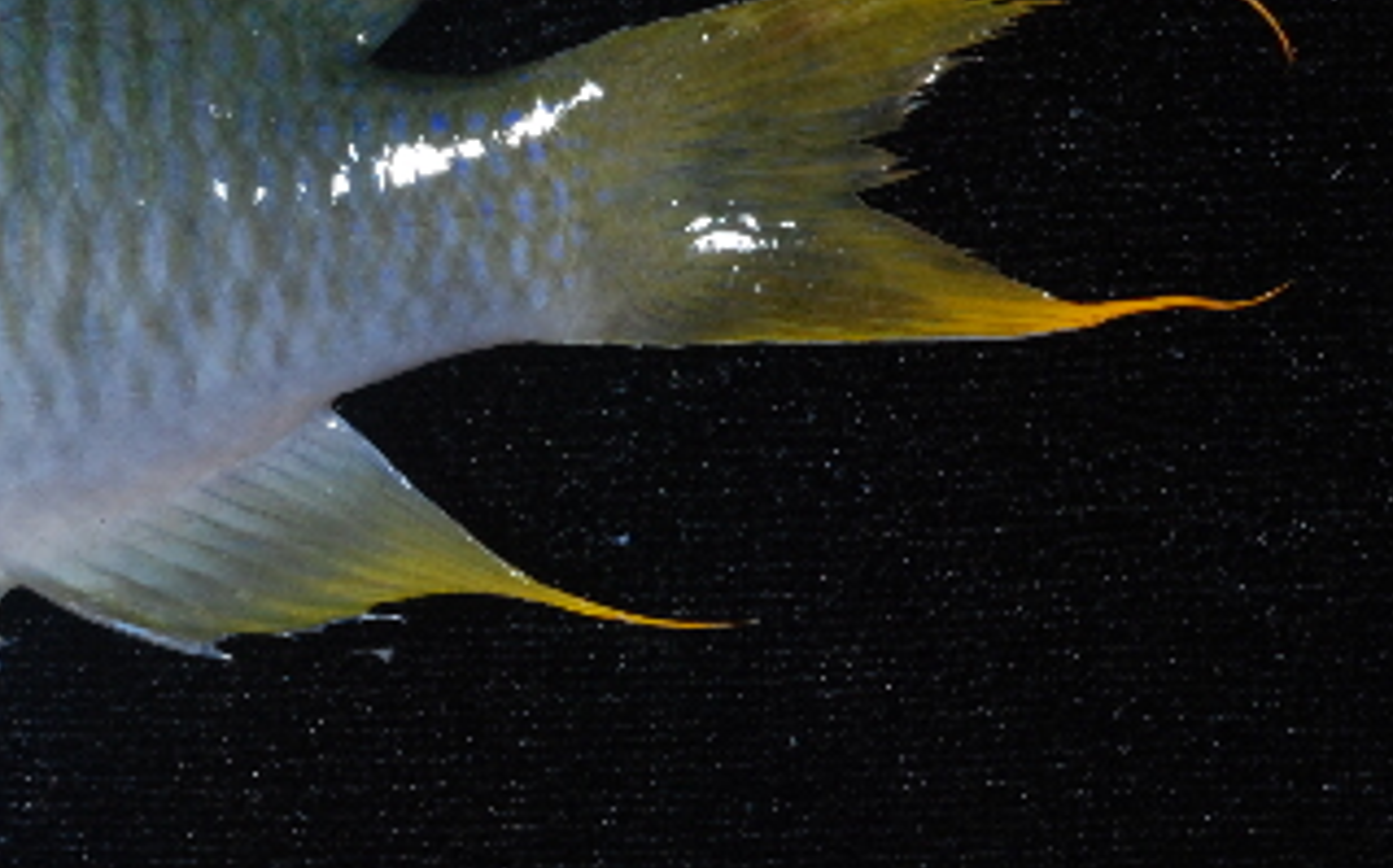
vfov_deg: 7.1
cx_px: 55
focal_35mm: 184
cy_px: 236
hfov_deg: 11.3
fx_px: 6982
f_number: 32
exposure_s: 1/60
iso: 800
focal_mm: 60
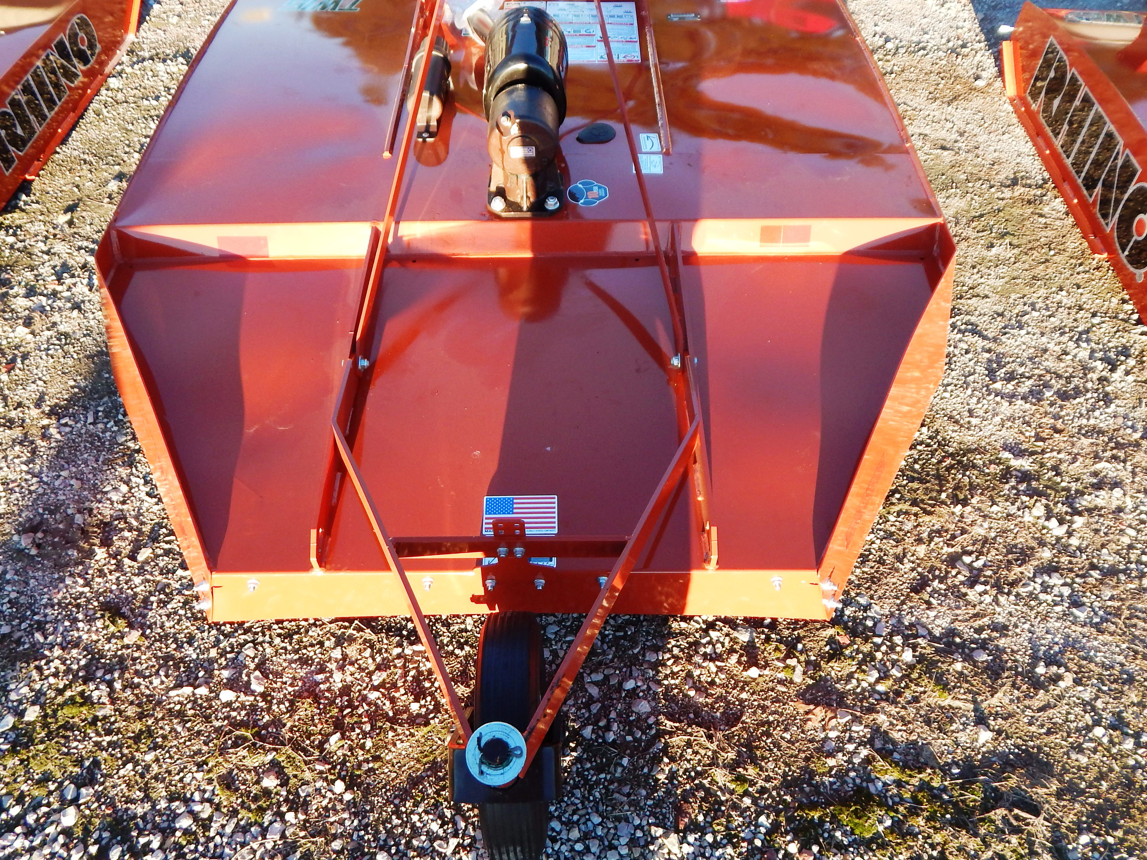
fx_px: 895
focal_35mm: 27
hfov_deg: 65.3
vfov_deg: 51.3
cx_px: 560
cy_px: 410
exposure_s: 1/250
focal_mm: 4
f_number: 3
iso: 125
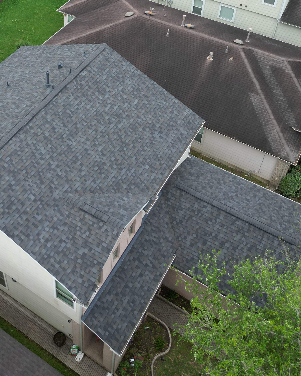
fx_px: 479
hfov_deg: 34.3
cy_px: 78
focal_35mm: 43
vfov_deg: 41.2
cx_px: 85
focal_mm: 6.72
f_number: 1.7
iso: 120
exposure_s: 1/200
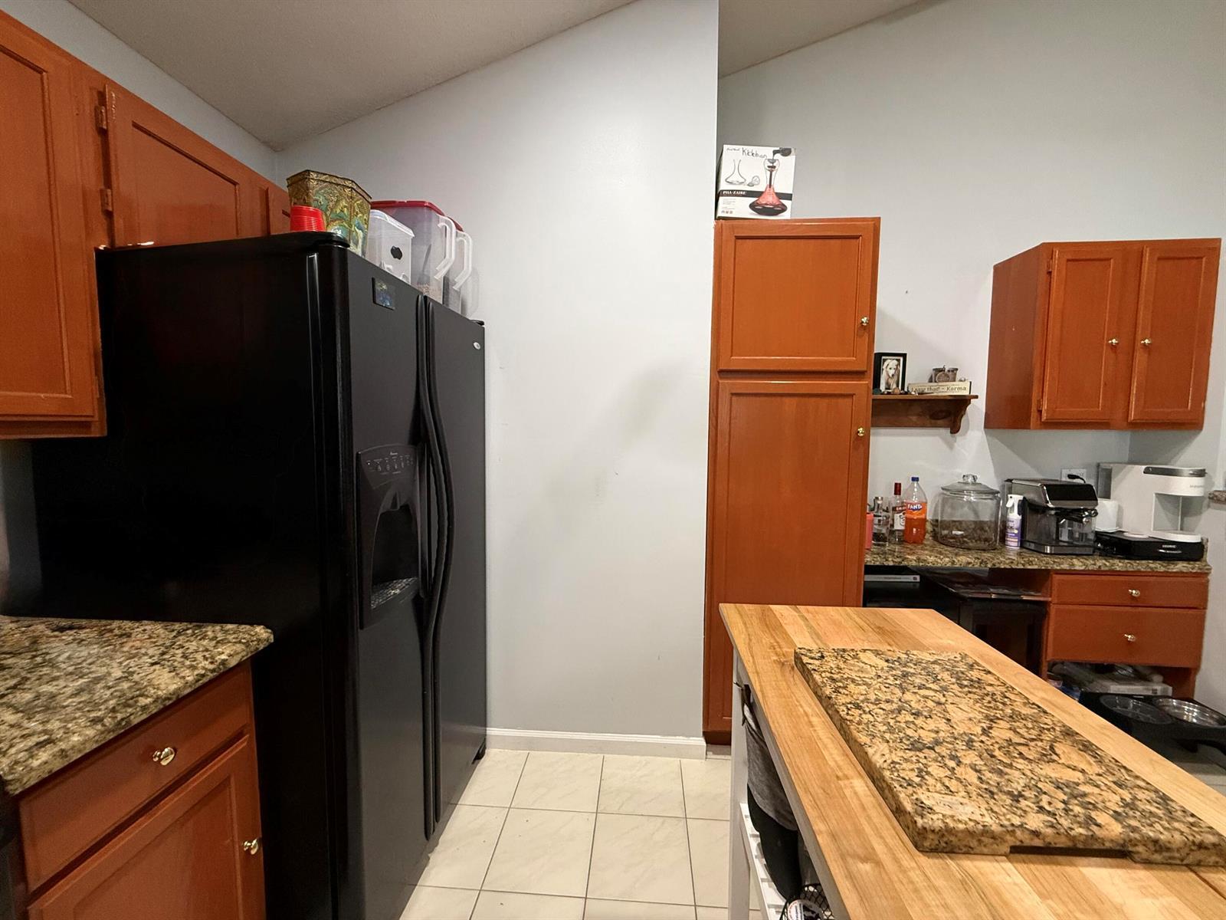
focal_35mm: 14
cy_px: 460
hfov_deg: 102.1
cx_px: 613
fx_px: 496
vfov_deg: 85.7
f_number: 2.2
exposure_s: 1/60
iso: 400
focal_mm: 2.22
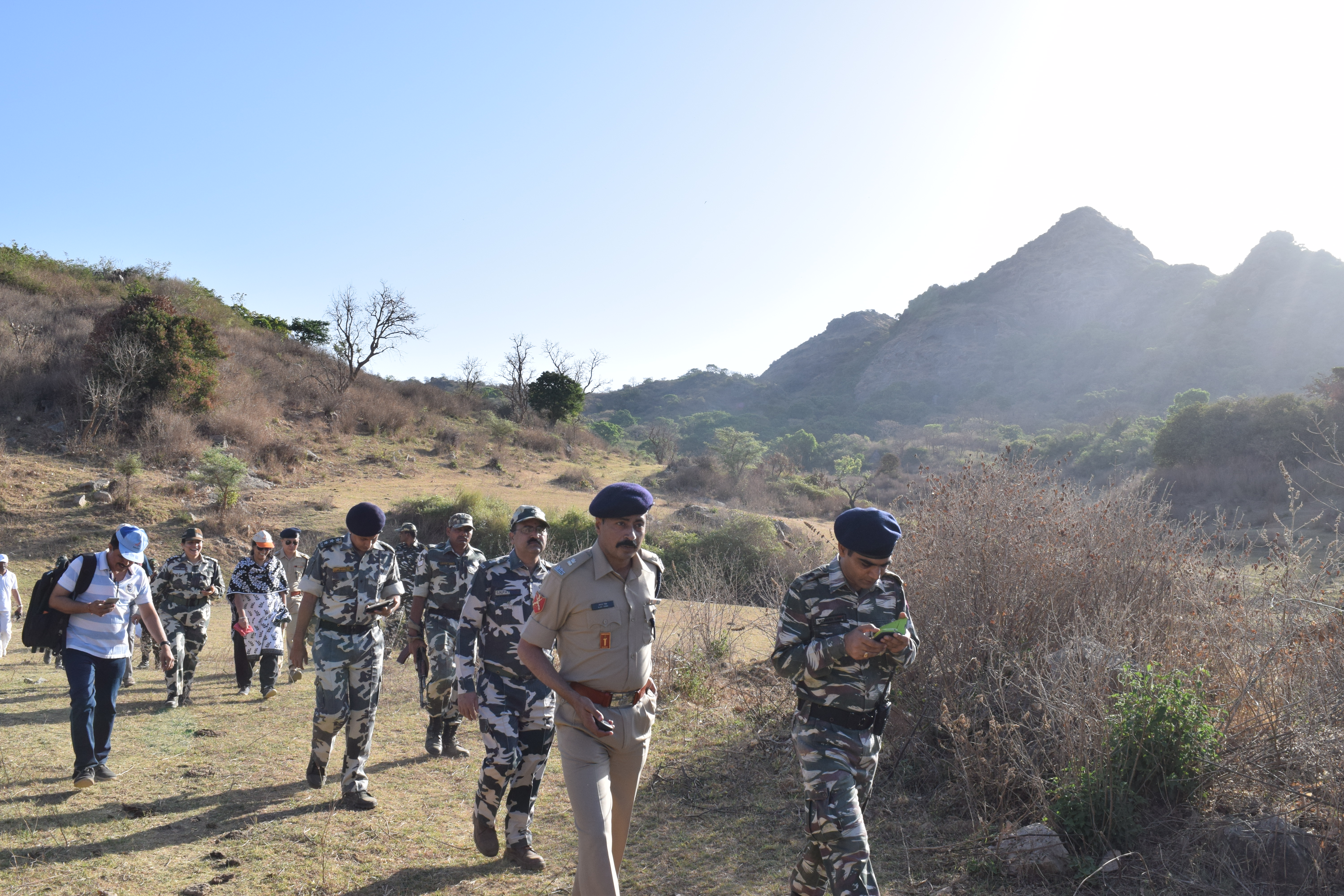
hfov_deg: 67.4
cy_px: 448
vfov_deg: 47.9
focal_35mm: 27
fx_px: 1008
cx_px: 672
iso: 400
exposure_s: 1/500
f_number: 11
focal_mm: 18
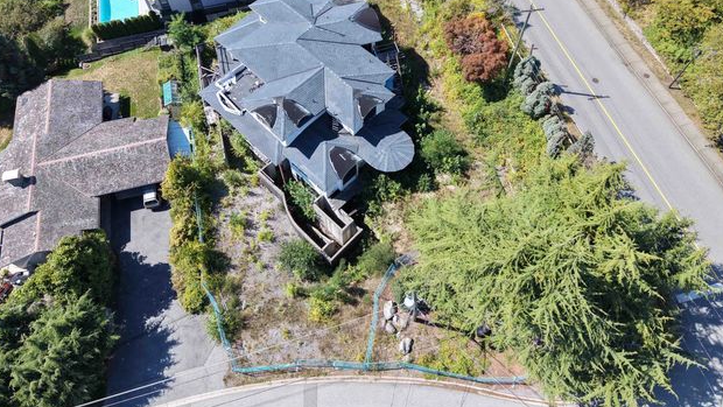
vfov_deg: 42.3
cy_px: 134
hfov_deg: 69.9
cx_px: 363
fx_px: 518
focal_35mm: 27
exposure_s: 1/1250
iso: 100
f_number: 1.8
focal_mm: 8.67
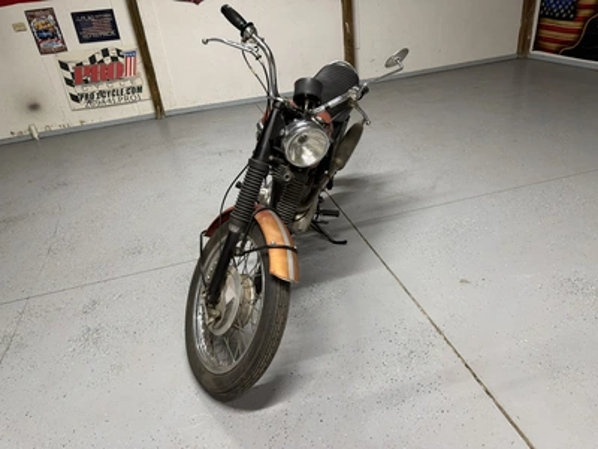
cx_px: 299
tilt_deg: -30.4
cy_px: 224
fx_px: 415
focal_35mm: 24
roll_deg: +7.7
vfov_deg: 56.8
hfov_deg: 71.6
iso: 250
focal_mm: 6.76
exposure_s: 1/60
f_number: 1.78
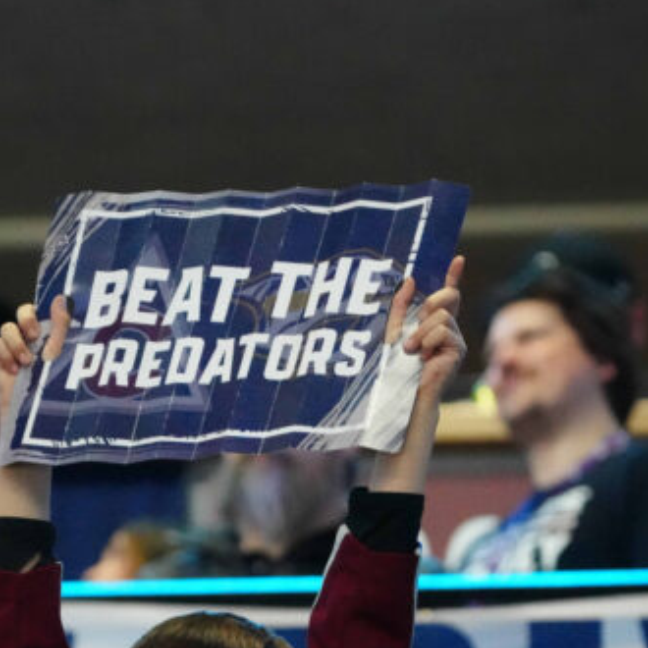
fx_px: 13957
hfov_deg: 2.7
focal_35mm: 659
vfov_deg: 2.7
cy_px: 537
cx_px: 187
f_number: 5.6
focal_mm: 250
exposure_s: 1/640
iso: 12800
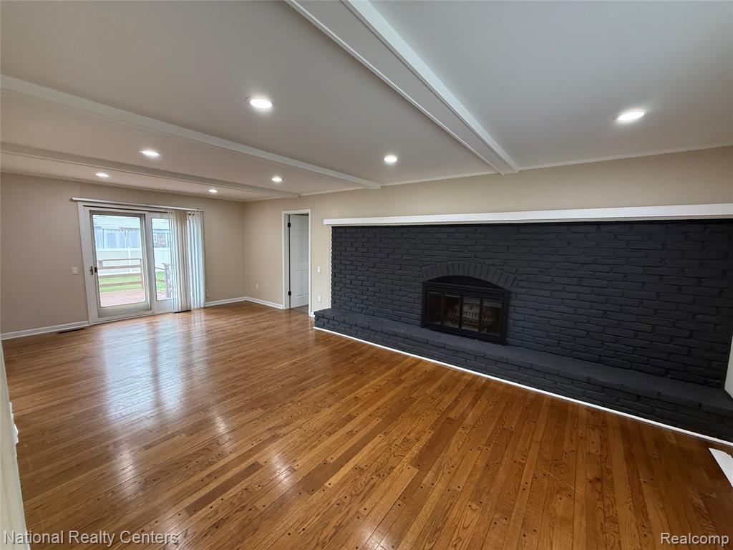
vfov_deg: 85.7
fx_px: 296
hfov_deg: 102.1
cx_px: 366
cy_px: 275
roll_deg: -0.9
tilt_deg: -5.1
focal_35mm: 14
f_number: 2.2
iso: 320
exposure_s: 1/120
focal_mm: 2.22
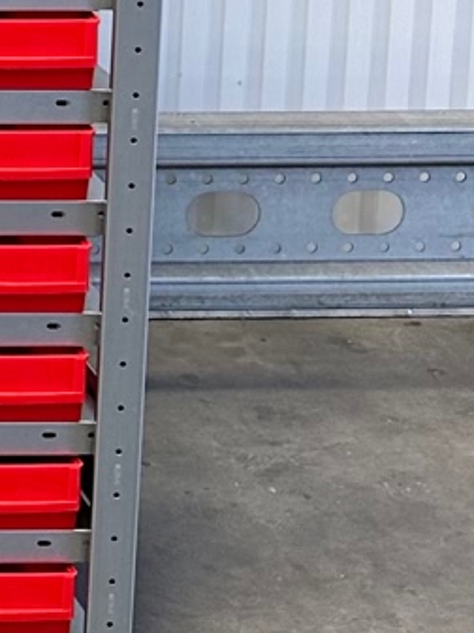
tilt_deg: -9.3
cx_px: -818
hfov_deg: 8.9
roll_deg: -0.1
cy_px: -362
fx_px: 2629
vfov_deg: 12.9
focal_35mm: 144
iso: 64
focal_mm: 6.86
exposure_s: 1/121
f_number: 1.78
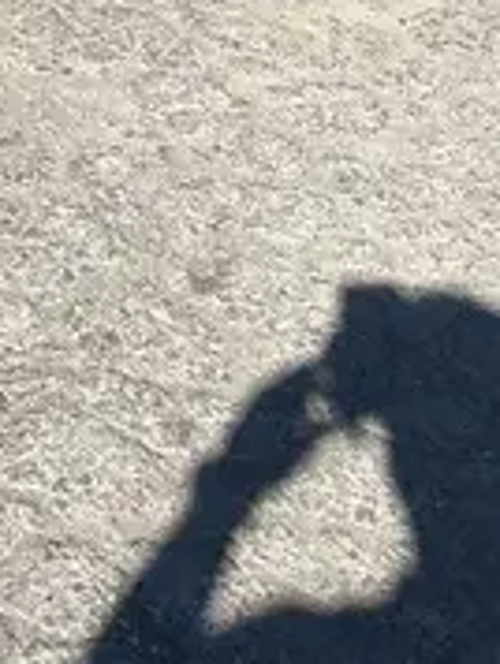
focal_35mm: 107
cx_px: -504
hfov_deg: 12.3
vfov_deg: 14.8
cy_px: -688
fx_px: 2056
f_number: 1.5
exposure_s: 1/3571
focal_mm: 5.7
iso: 50
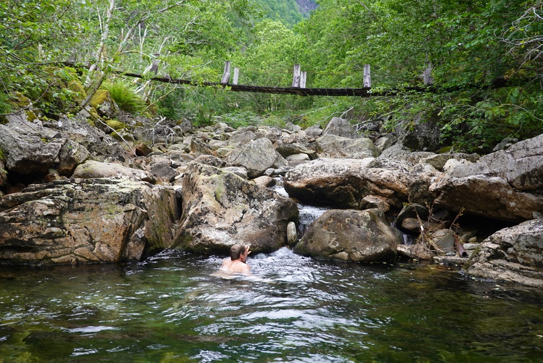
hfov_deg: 48.4
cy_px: 182
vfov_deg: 33.4
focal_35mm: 40
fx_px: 604
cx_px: 272
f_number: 4
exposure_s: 1/60
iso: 100
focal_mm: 14.99
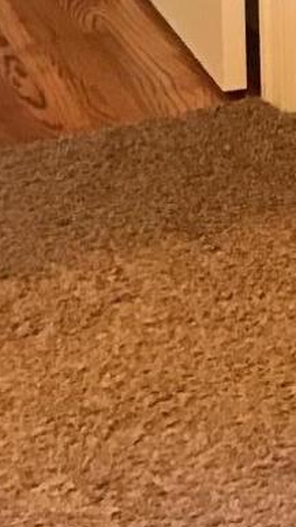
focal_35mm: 158
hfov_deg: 6.8
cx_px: 926
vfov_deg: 12.3
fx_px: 2206
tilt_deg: -5.8
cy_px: -471
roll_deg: -0.5
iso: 100
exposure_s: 1/13
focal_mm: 3.99
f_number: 1.8
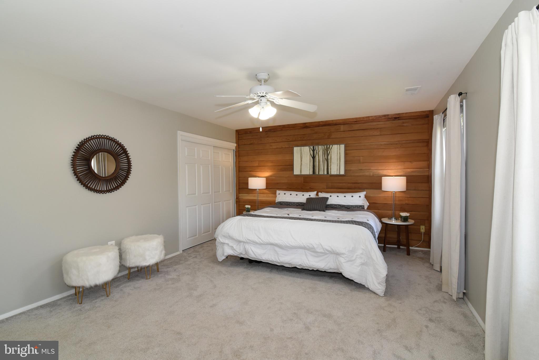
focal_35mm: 16
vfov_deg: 73.8
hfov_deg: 96.7
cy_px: 180
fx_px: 240
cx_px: 270
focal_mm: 16
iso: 1250
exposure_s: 1/80
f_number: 10
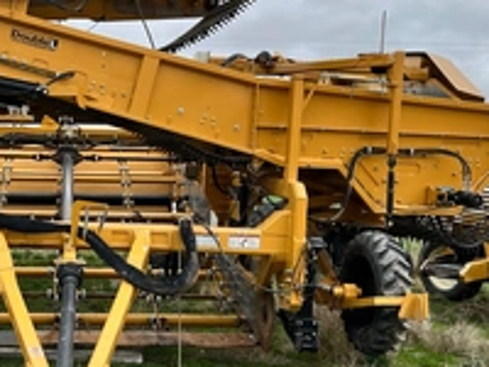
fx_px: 735
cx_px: 105
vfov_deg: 28.0
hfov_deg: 35.7
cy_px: 191
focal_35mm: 52
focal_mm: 5.1
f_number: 1.6
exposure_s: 1/766
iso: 50
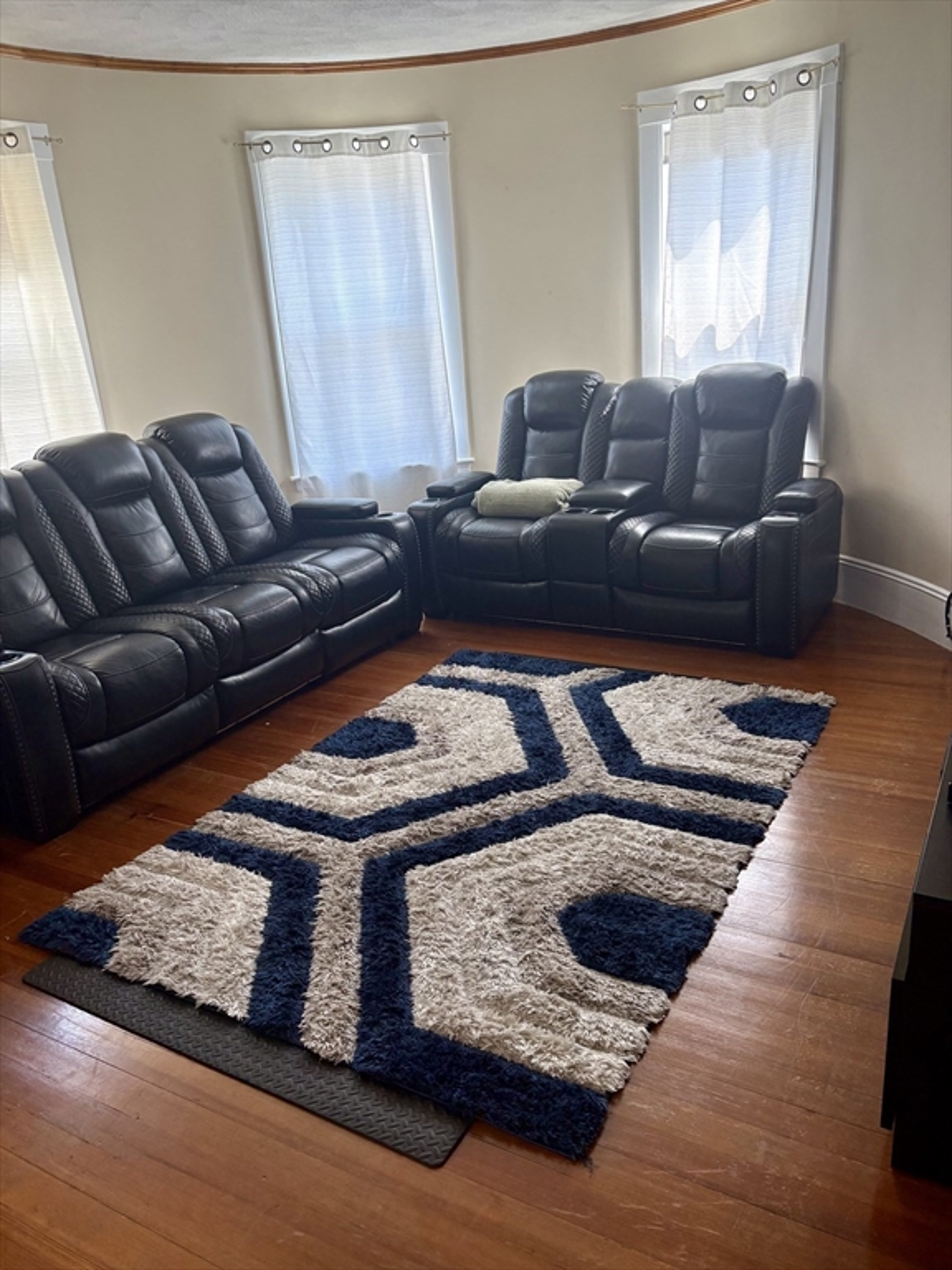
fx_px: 953
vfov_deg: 67.3
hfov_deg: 53.1
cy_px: 635
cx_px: 476
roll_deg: +5.3
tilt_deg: -19.9
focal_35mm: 26
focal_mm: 5.96
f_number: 1.6
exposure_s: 1/95
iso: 125
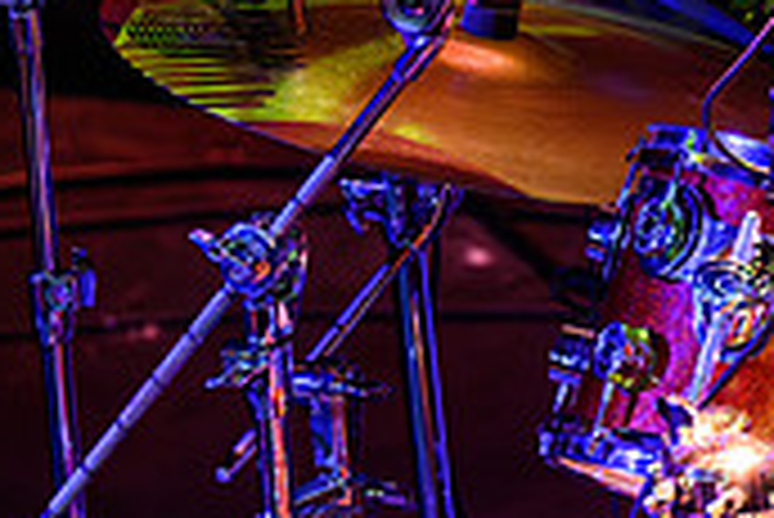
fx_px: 11964
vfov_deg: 2.5
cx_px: 1170
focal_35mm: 556
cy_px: -273
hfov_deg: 3.7
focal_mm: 165
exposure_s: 1/500
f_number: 5.6
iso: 12800
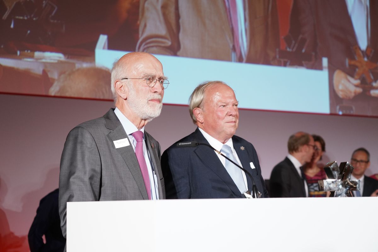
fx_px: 651
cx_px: 189
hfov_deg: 32.4
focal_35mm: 62
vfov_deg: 21.9
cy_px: 126
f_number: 4
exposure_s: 1/250
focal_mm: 62
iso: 2500
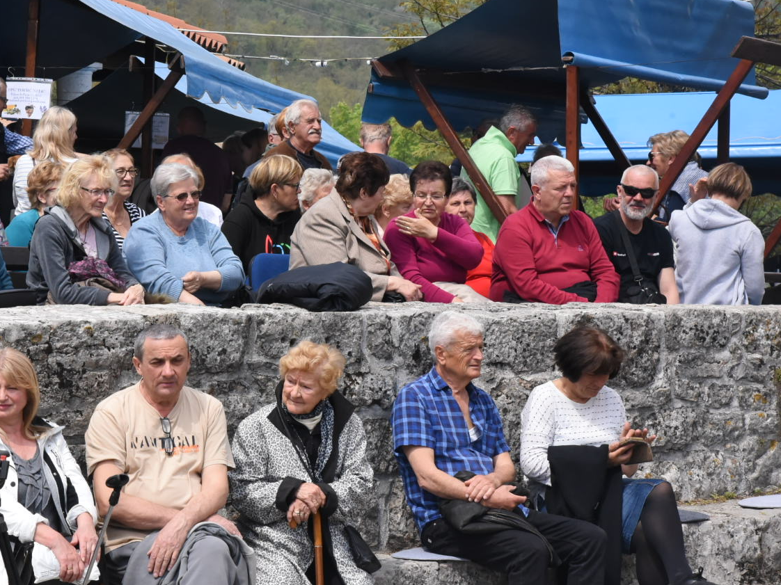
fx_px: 2662
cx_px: 259
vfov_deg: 12.5
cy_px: 244
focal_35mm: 118
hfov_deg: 16.7
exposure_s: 1/3200
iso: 3200
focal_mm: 85
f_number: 14
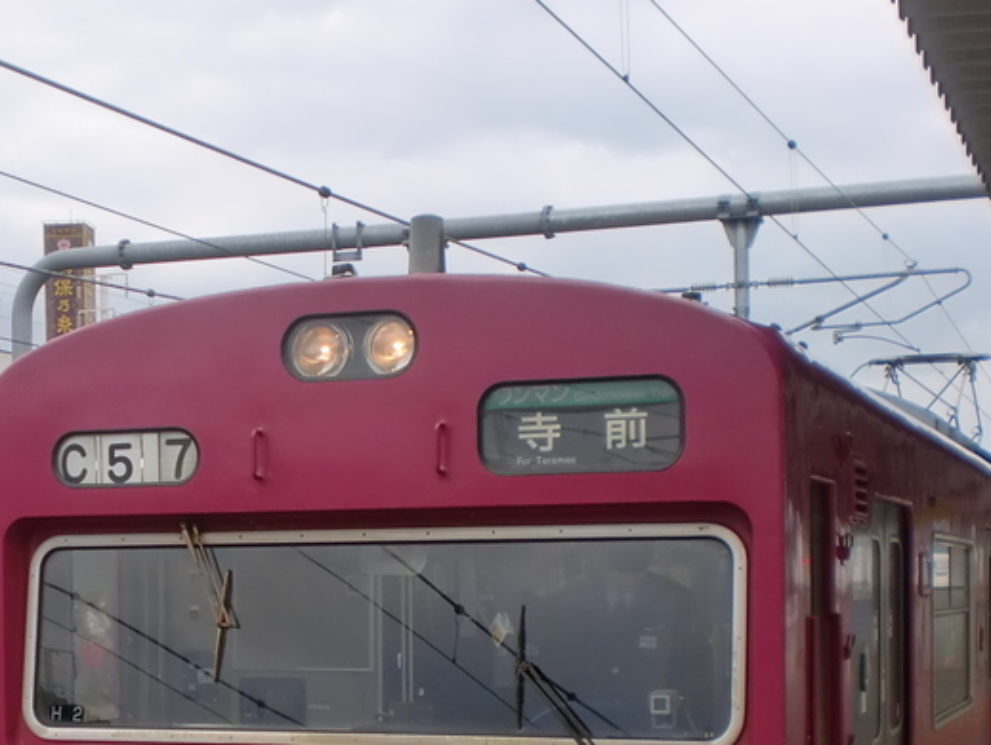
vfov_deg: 20.9
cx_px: 390
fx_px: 1977
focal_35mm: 69
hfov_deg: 28.1
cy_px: 649
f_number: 3.1
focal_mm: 6.3
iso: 64
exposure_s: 1/400
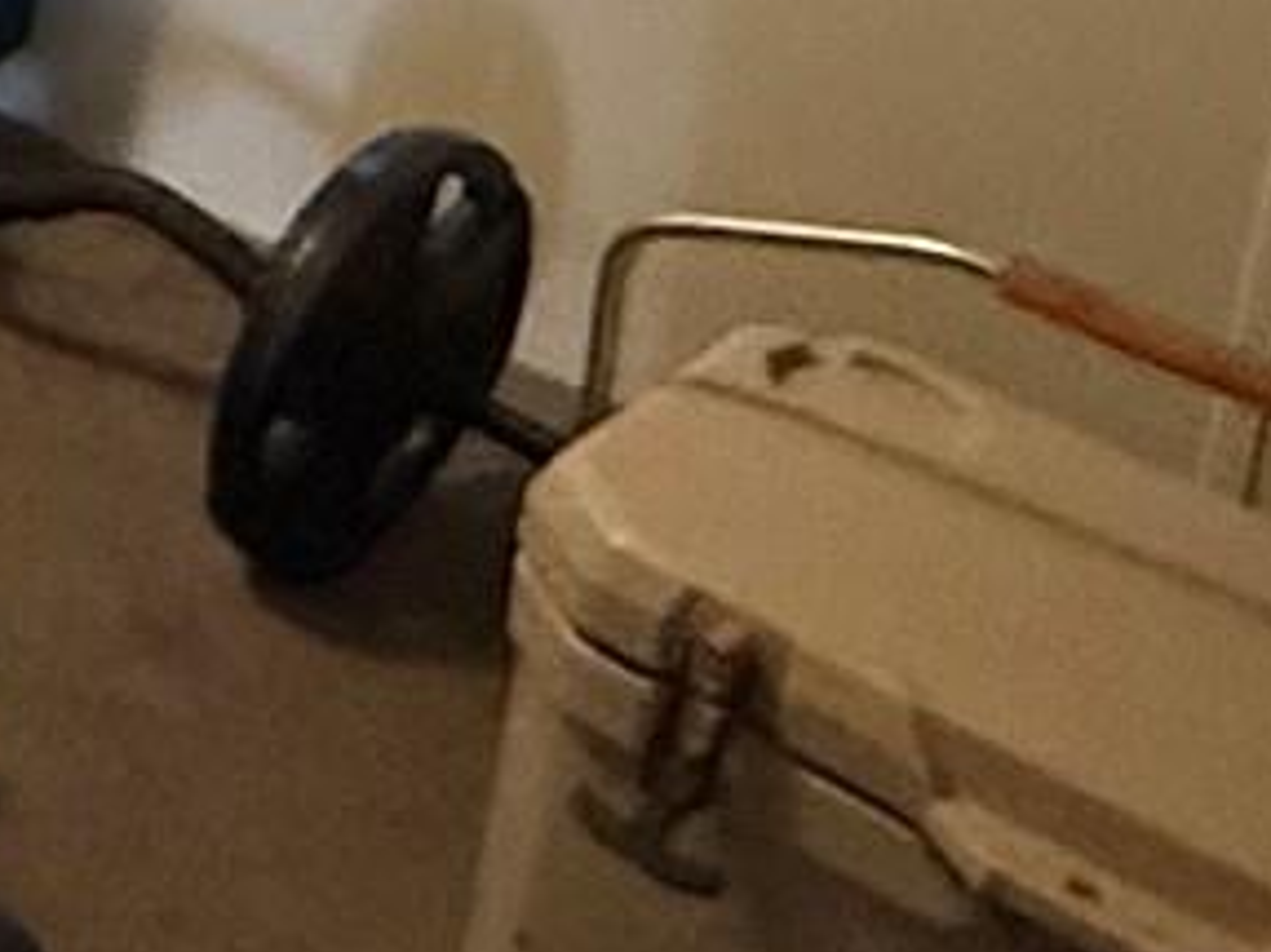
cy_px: -996
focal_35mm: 100
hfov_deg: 14.0
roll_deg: -0.7
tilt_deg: -13.2
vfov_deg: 12.8
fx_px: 3670
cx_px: -1749
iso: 1000
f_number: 2.2
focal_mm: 2.22
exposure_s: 1/60
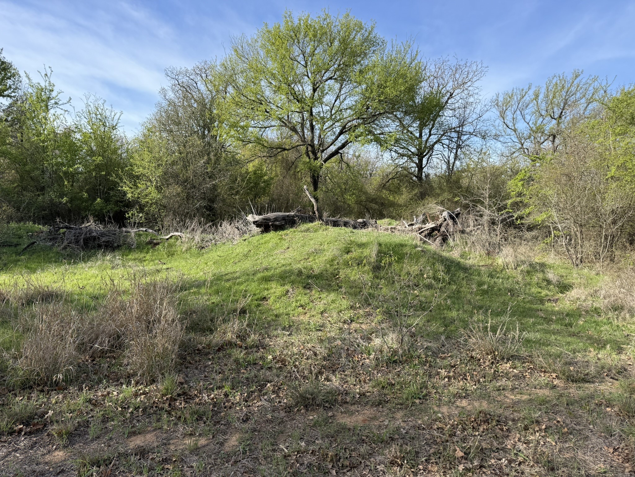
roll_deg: -1.9
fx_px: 440
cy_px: 238
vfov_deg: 56.8
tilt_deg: -2.6
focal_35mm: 24
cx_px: 318
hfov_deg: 71.6
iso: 100
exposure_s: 1/2110
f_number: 1.78
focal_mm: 6.76
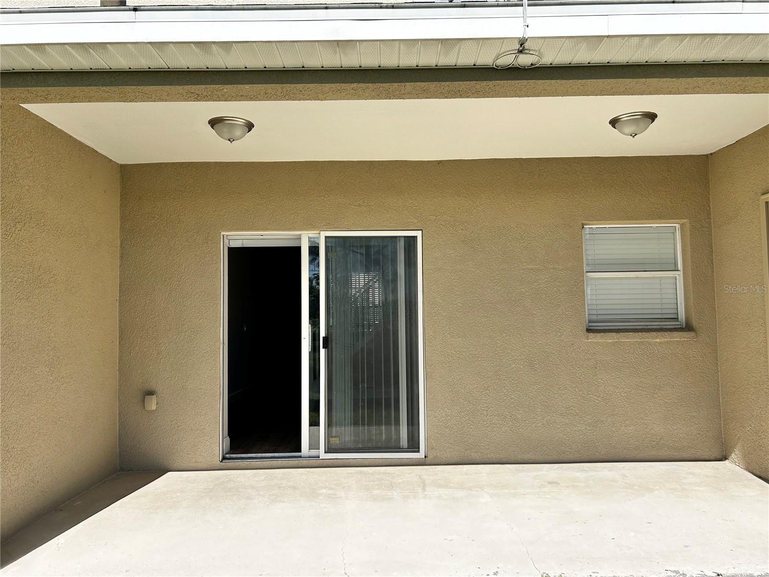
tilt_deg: +3.0
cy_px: 288
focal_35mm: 26
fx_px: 578
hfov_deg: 67.3
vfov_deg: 53.1
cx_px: 384
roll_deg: +2.2
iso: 50
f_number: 1.5
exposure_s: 1/2632
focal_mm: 5.7
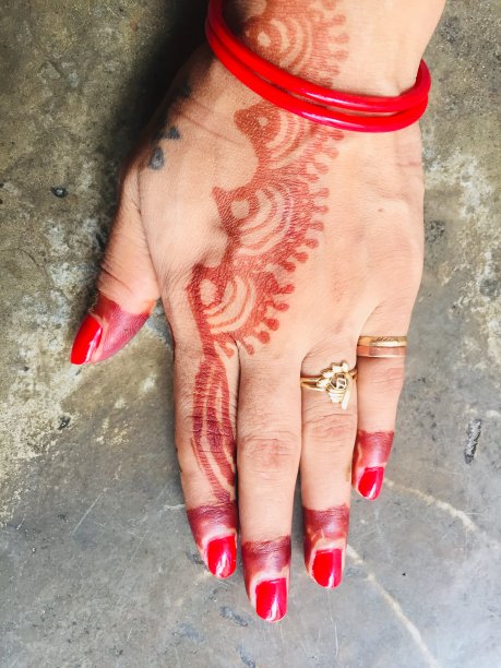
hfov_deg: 48.2
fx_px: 560
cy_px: 334
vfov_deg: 61.7
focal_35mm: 29
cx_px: 250
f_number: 2.2
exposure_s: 1/33
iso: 40
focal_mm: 4.15
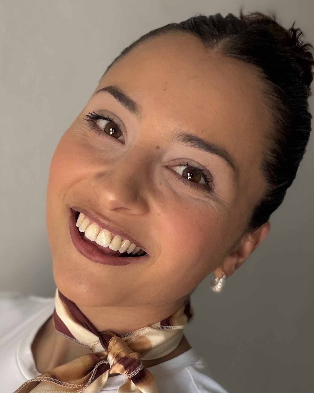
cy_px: 268
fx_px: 651
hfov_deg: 27.0
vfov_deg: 33.2
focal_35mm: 56
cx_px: 107
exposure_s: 1/60
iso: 160
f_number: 1.9
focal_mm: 2.71
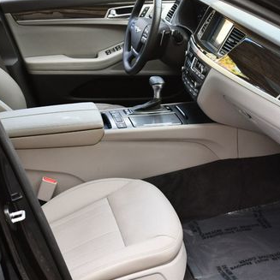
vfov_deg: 28.6
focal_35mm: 60
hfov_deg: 28.4
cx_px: 183
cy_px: 162
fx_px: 549
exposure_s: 1/250
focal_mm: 18
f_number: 3.5
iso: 450
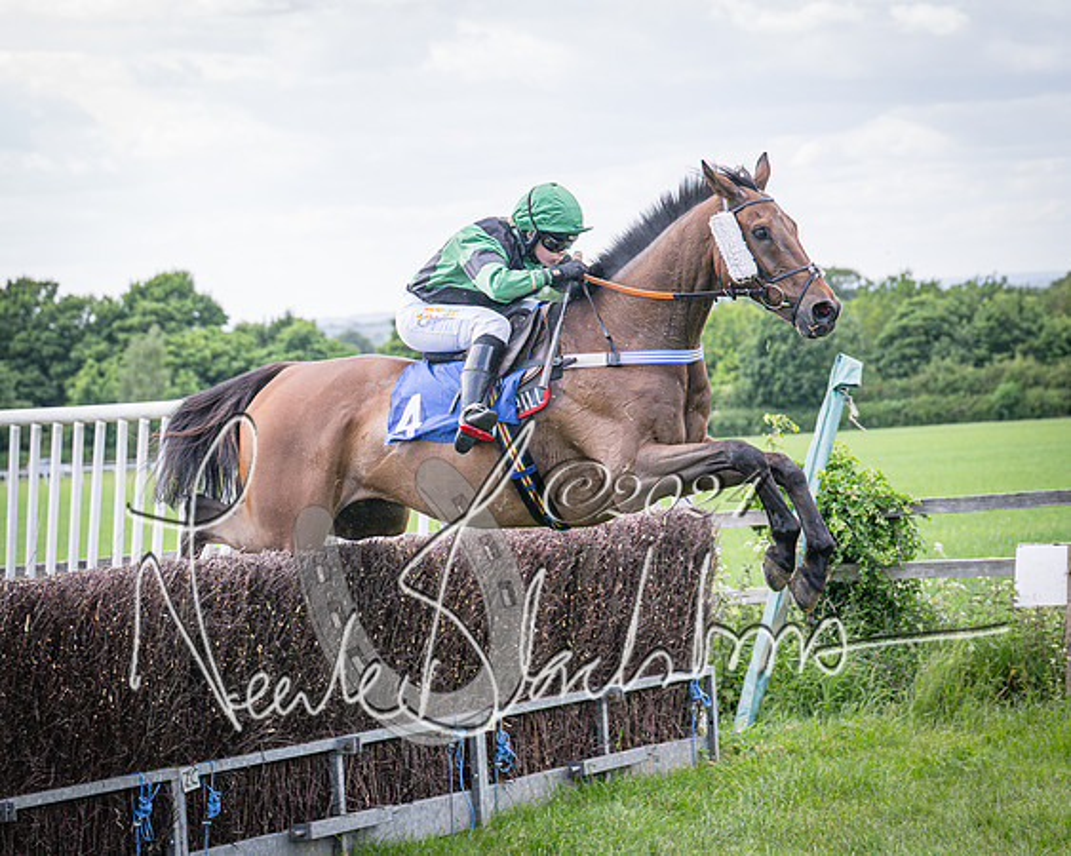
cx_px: 486
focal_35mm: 121
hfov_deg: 15.9
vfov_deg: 12.7
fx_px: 3845
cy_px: 410
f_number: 4
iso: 400
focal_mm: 70
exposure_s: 1/1250
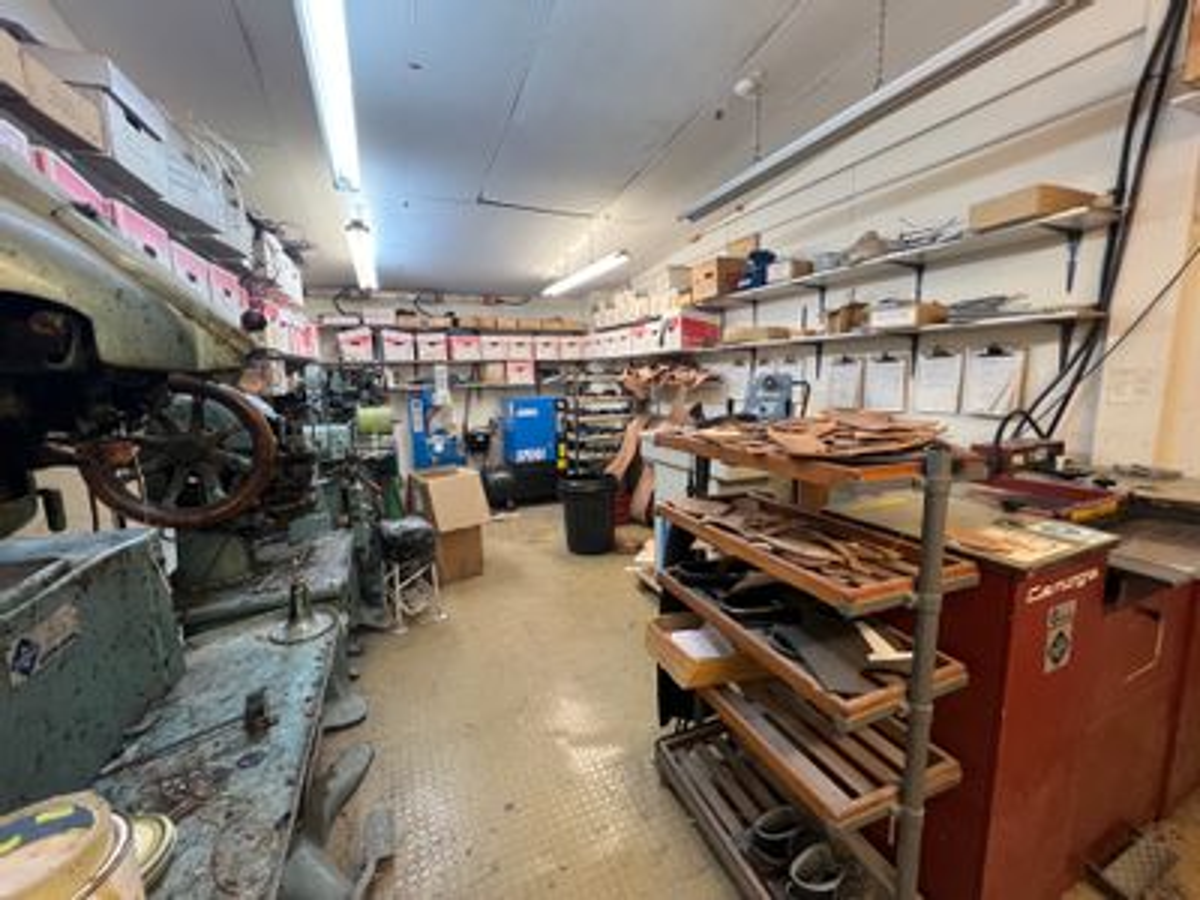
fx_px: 451
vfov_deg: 89.9
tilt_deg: -8.9
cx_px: 600
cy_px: 450
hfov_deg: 106.2
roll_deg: +0.9
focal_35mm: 13
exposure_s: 1/100
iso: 160
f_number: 1.8
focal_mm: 1.57
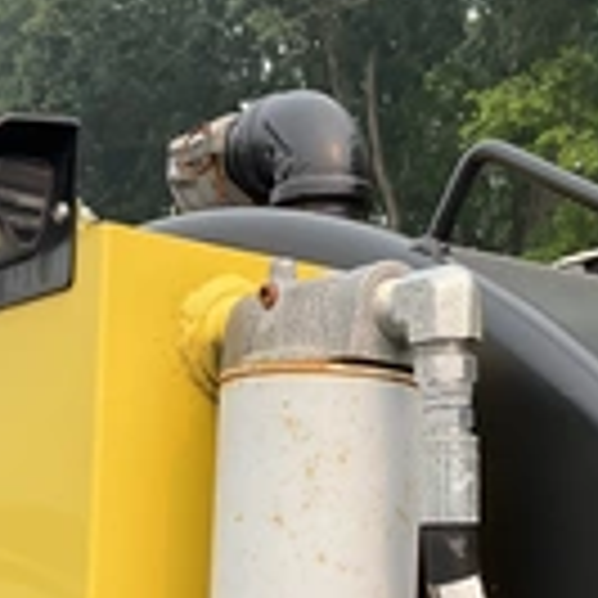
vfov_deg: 21.9
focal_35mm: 77
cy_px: 540
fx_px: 1505
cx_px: 171
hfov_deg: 22.3
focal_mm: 3
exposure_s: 1/728
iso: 25
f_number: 1.8
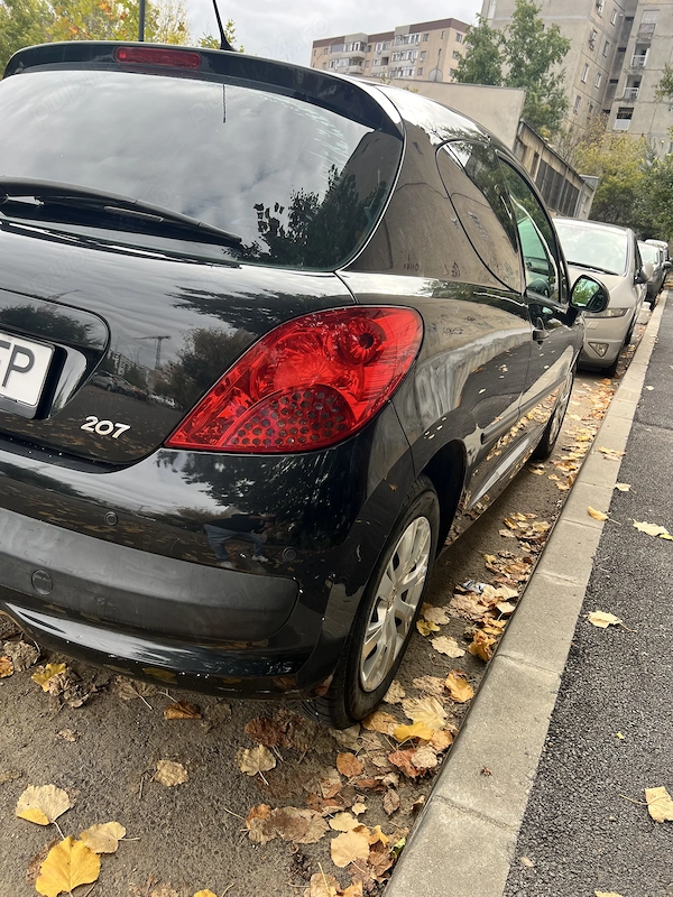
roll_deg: -9.4
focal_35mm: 26
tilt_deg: -19.4
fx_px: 674
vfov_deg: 67.3
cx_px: 336
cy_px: 448
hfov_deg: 53.1
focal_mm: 5.7
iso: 50
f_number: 1.5
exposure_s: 1/552
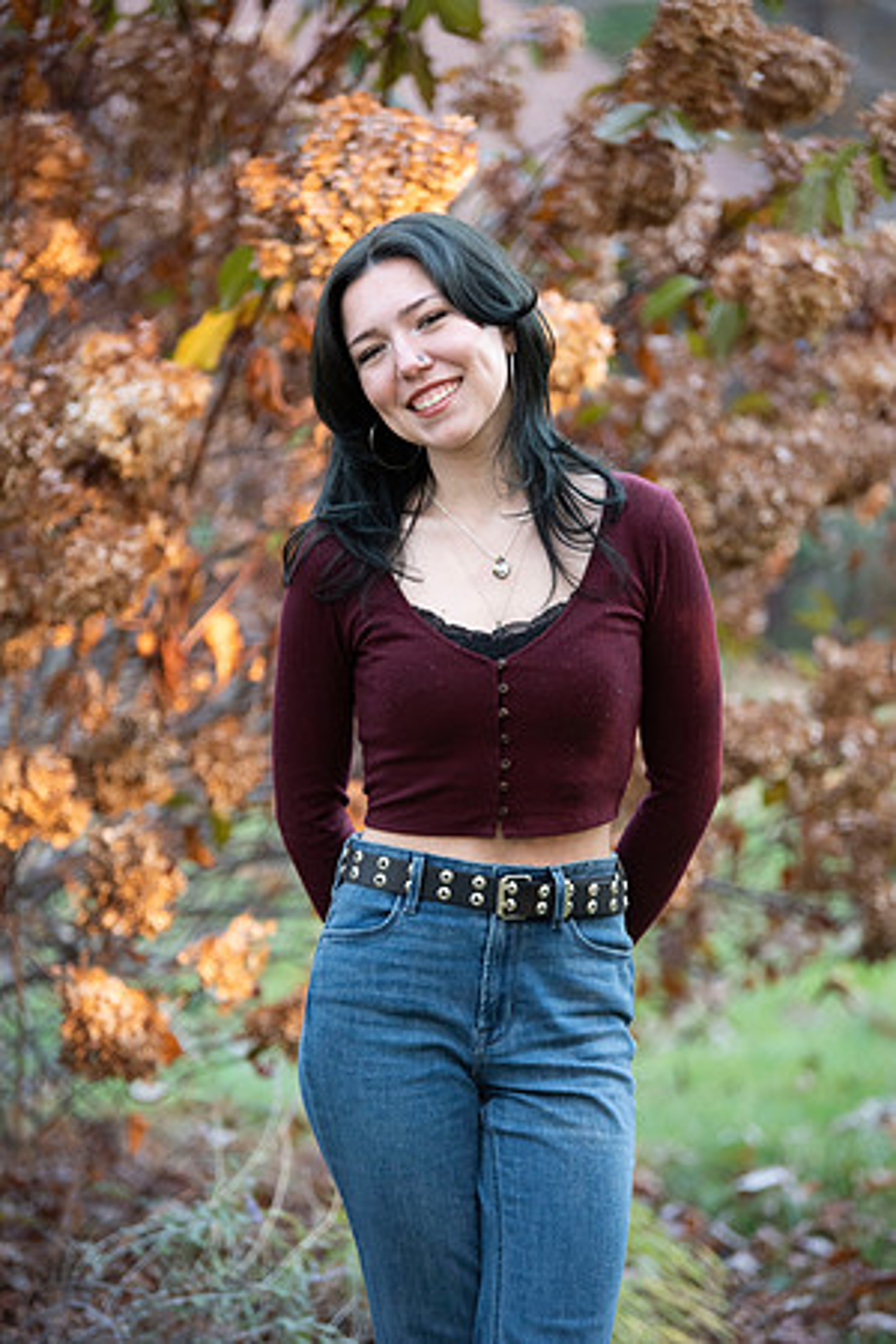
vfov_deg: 14.7
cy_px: 672
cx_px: 448
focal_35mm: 140
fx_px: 5226
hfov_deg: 9.8
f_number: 3.2
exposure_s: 1/250
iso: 1250
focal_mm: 140
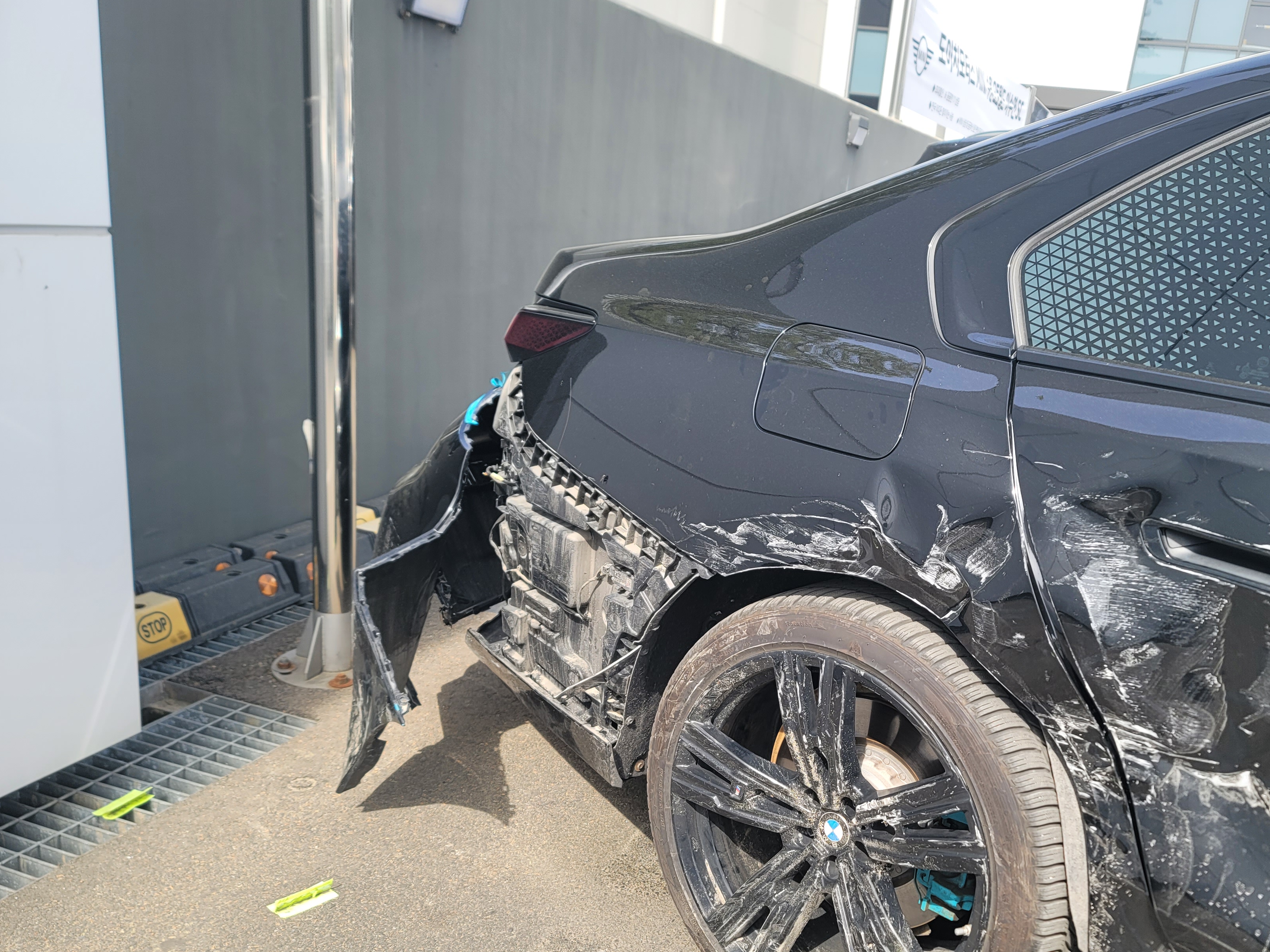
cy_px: 586
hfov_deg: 57.8
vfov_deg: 45.1
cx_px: 773
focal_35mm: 31
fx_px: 1137
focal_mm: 7
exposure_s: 1/271
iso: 20
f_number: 1.8
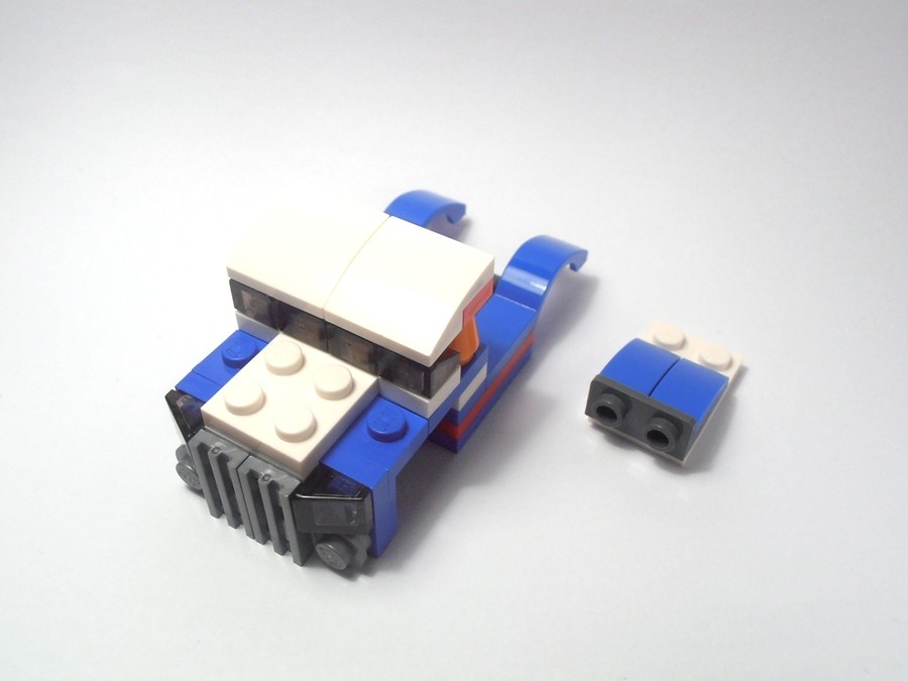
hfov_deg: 50.1
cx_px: 454
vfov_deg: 38.7
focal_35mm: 37
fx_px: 971
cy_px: 340
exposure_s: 1/125
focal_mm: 6.61
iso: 80
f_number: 3.9
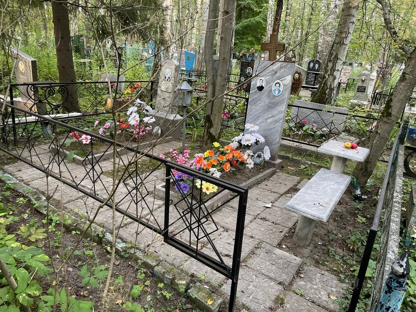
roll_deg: -4.6
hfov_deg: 67.3
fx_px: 312
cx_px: 208
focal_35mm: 26
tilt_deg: -16.6
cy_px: 156
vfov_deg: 53.1
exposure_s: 1/60
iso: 200
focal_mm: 4.2
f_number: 1.6
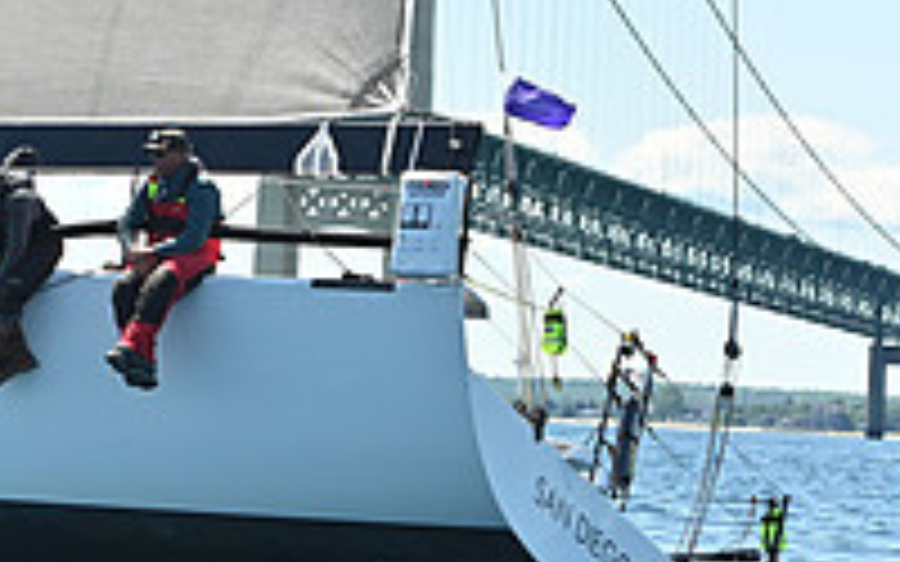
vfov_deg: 6.3
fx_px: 5077
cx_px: -328
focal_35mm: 207
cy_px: 34
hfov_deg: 9.9
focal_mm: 70
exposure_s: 1/1000
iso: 320
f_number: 6.3
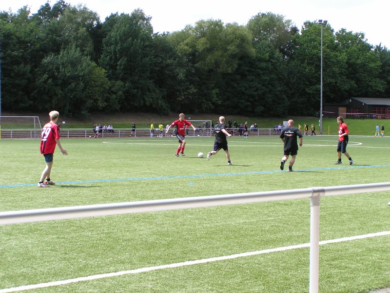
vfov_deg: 21.6
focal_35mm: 68
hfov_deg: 28.6
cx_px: 195
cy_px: 146
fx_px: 766
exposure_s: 1/200
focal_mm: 10.5
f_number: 5.6
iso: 50
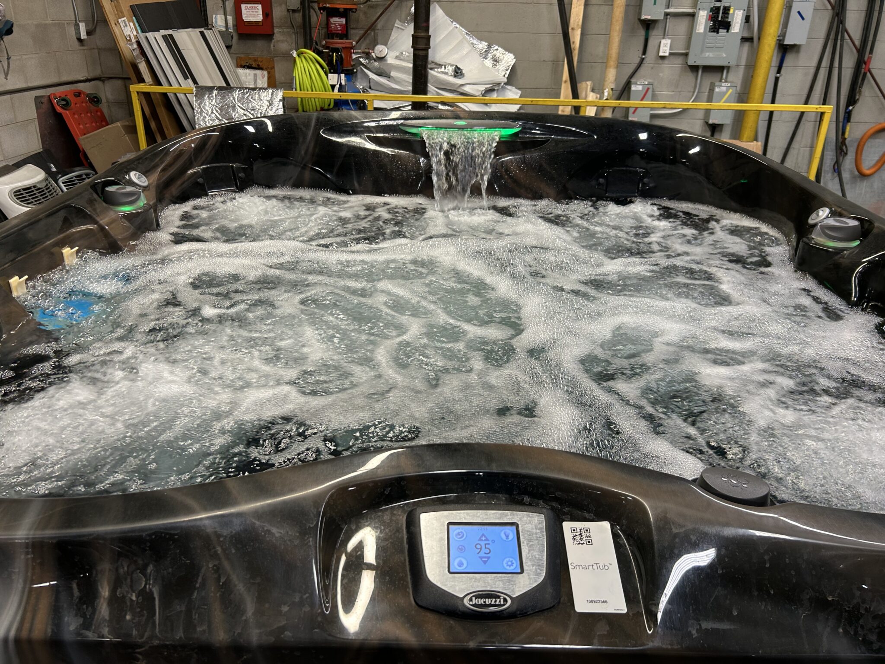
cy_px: 332
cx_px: 442
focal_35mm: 26
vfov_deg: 53.1
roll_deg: -1.2
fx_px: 665
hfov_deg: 67.3
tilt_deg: -24.7
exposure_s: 1/60
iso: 80
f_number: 1.5
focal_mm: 5.7
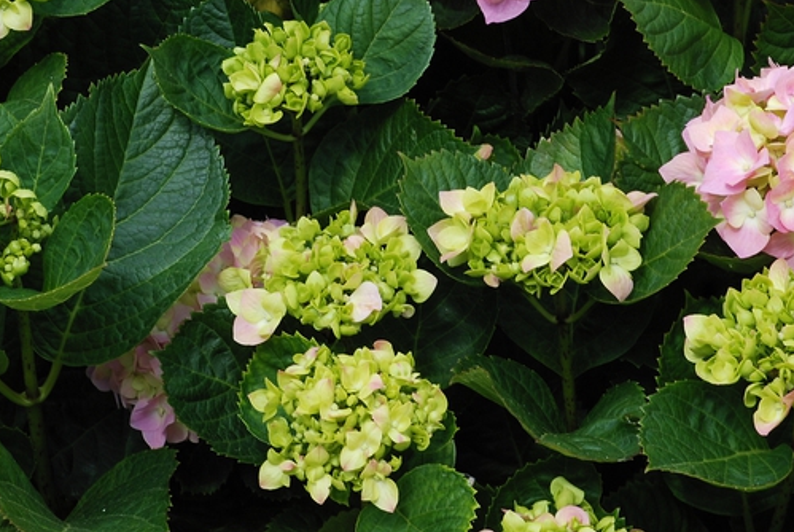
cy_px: 147
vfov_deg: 4.5
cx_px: 417
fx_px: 6801
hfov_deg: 6.7
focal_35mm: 308
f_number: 14
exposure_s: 1/100
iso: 100
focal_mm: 100
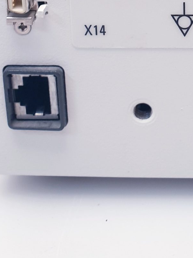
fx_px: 617
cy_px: -119
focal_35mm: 83
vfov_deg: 20.5
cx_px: 182
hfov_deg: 17.4
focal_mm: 4.3
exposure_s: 1/50
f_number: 2.4
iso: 100
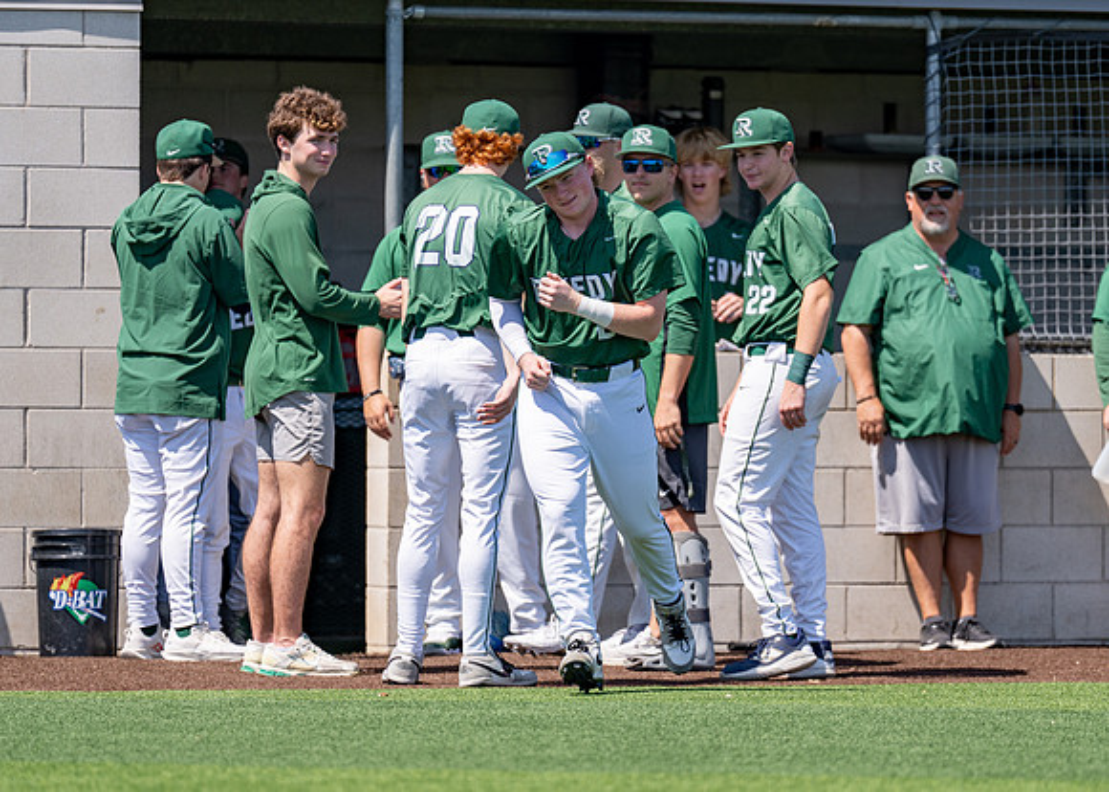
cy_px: 425
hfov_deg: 7.7
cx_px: 634
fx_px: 8227
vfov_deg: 5.5
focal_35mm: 261
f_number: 2.8
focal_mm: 200
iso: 100
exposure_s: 1/2000
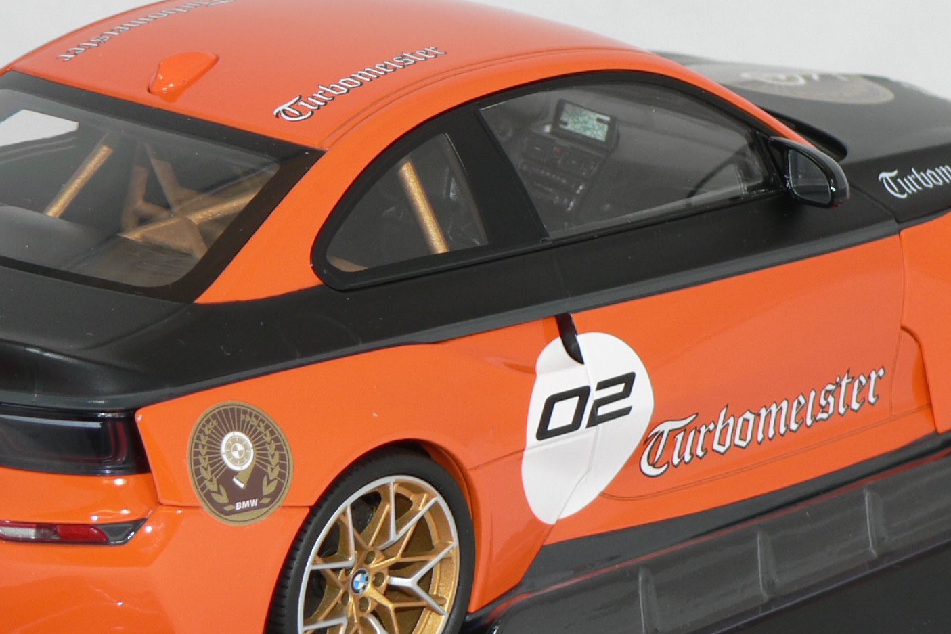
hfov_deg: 11.4
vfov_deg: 7.6
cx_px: 472
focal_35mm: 180
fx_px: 4755
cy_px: 280
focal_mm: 15.8
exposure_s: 1/60
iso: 80
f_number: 3.2
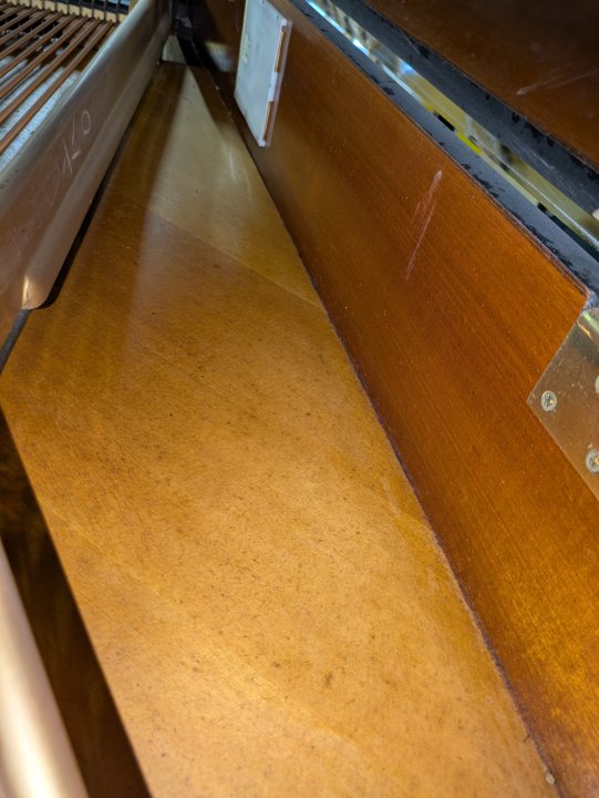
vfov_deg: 69.4
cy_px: 399
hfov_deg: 54.9
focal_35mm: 25
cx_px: 300
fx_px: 576
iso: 270
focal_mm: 5.43
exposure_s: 1/50
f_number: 1.89
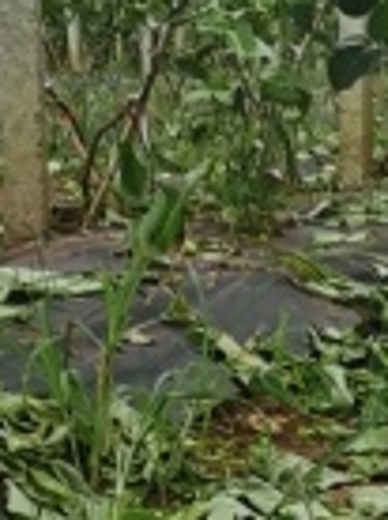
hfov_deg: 6.1
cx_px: 1428
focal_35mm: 209
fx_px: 3133
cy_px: 496
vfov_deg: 9.4
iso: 50
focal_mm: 5.58
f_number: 1.8
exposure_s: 1/253
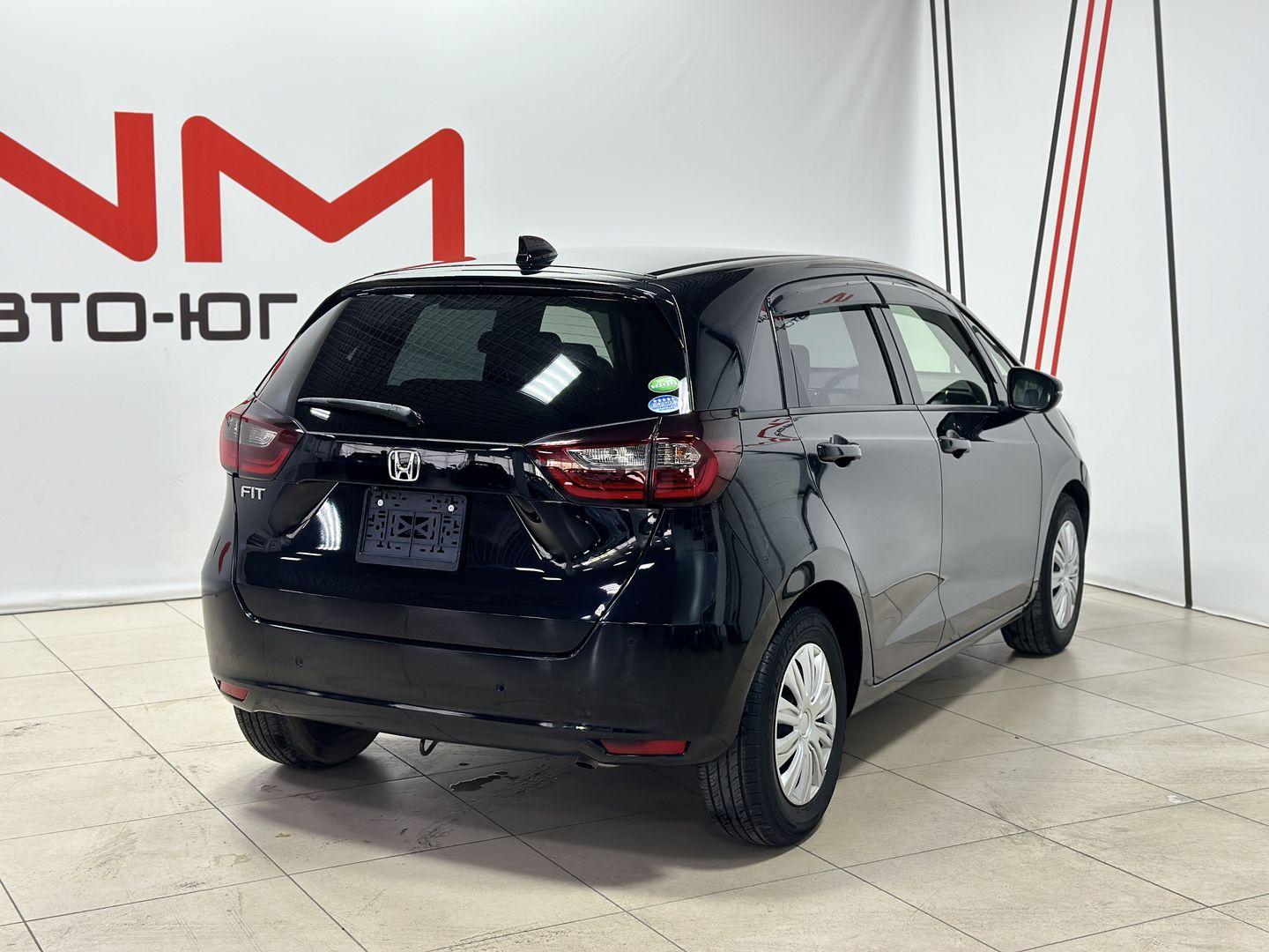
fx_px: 1760
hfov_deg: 39.7
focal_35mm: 48
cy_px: 476
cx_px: 634
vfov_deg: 30.3
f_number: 1.78
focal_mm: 6.86
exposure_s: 1/100
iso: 100
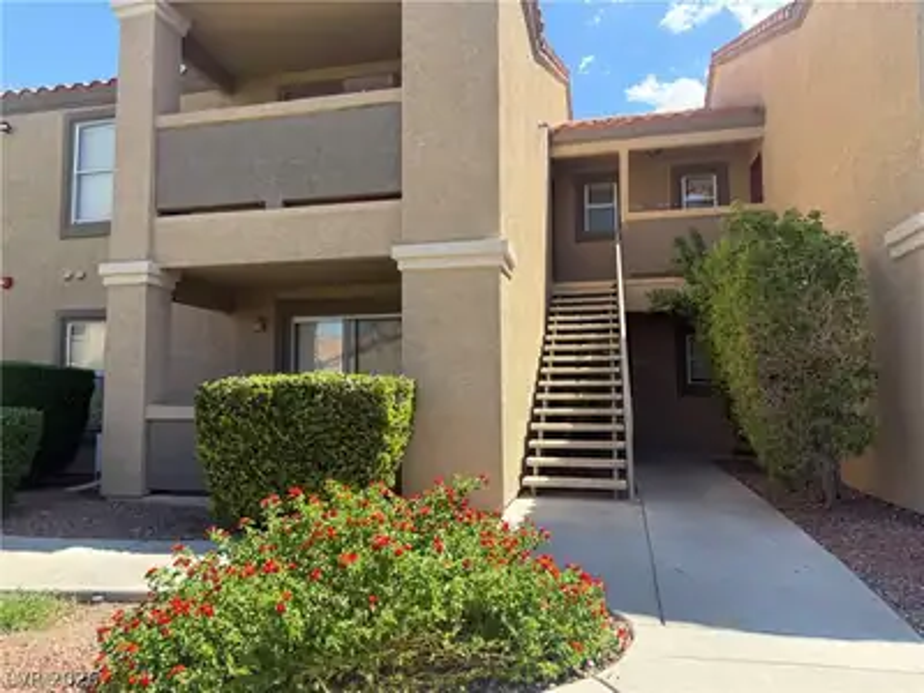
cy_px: 346
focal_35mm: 24
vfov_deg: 56.8
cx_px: 462
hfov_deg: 71.6
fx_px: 641
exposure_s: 1/1855
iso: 100
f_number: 1.78
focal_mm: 6.76
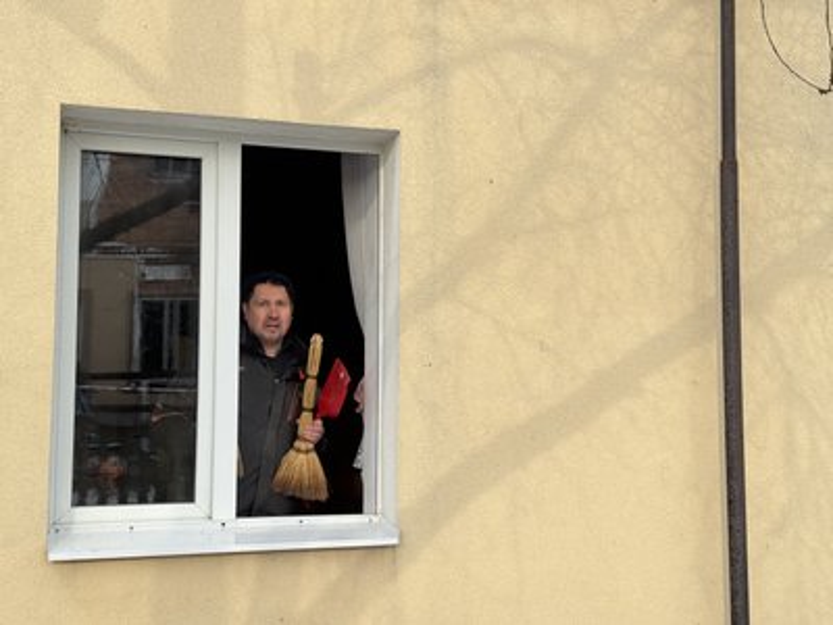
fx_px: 1155
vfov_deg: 30.3
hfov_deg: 39.7
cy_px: 312
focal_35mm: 48
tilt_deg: +3.5
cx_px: 416
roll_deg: +0.7
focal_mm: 6.76
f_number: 1.78
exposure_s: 1/1984
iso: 64
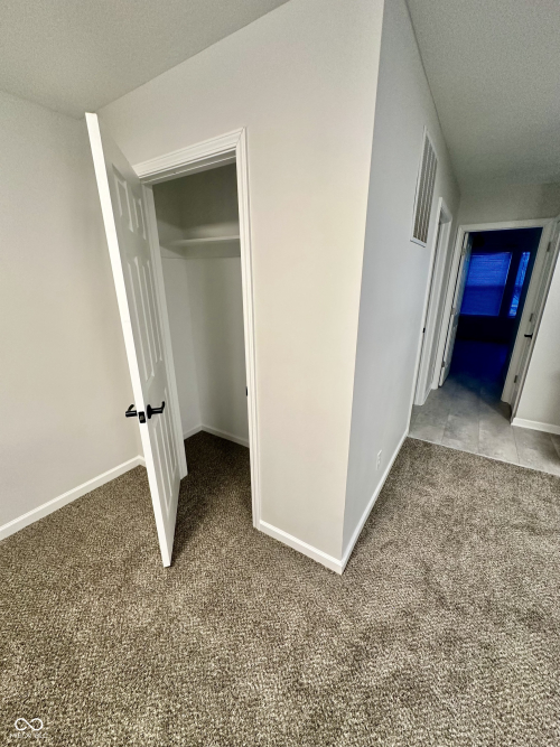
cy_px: 374
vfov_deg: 102.1
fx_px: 302
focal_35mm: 14
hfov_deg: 85.7
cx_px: 280
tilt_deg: -17.1
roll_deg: -0.7
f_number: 2.2
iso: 250
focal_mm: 2.22
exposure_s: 1/60
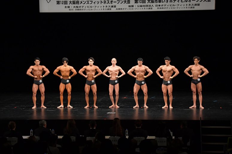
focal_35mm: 102
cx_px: 116
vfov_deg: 13.4
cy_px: 77
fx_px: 657
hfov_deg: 20.0
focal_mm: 68
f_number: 5.6
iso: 3200
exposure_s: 1/400
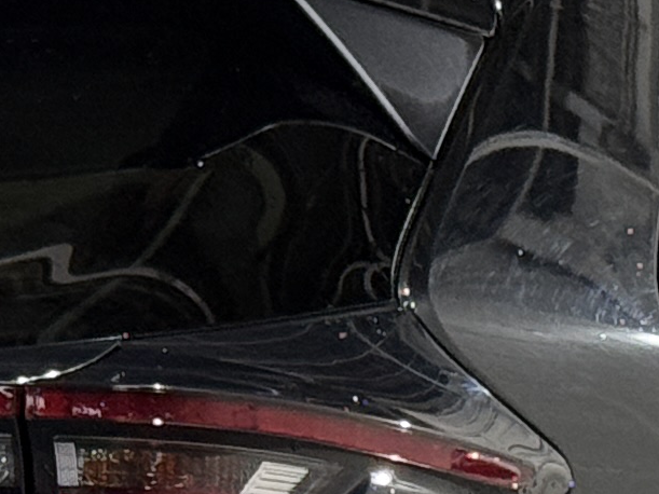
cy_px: 824
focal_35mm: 317
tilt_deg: +0.3
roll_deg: +0.1
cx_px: 136
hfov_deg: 6.2
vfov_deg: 4.6
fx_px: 6034
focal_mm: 6.76
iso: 200
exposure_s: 1/60
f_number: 1.78
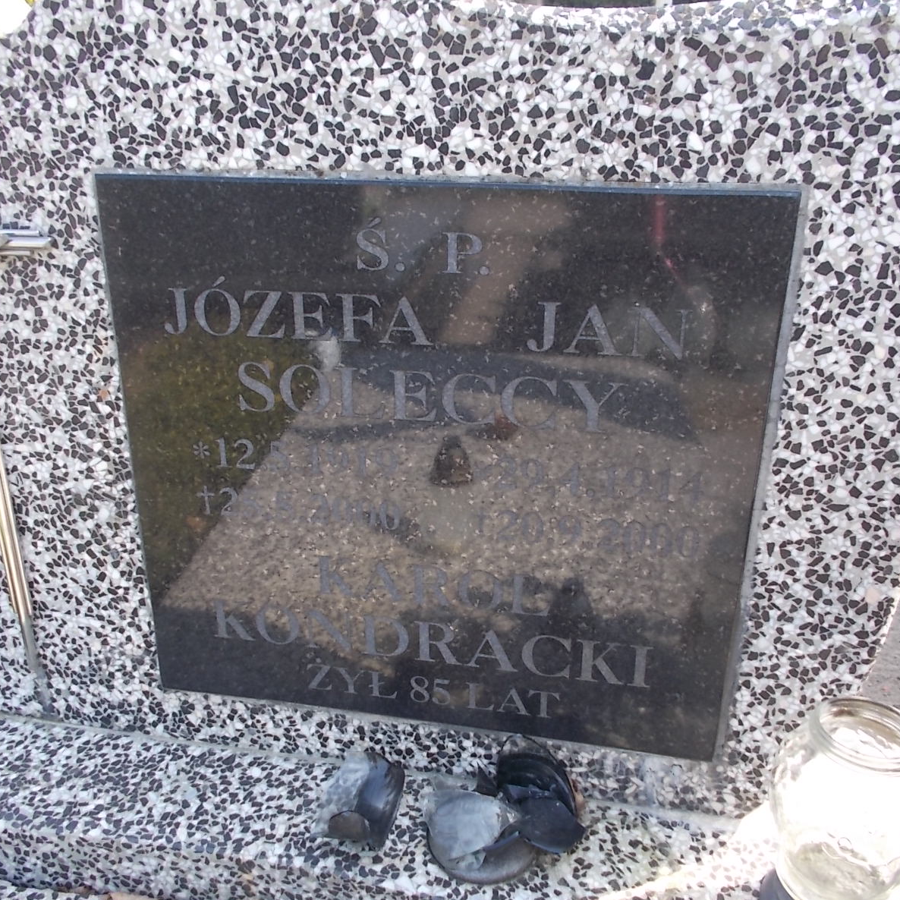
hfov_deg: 52.5
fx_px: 912
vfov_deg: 52.5
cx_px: 450
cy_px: 449
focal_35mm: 31
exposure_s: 1/160
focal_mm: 4.6
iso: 80
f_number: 3.2
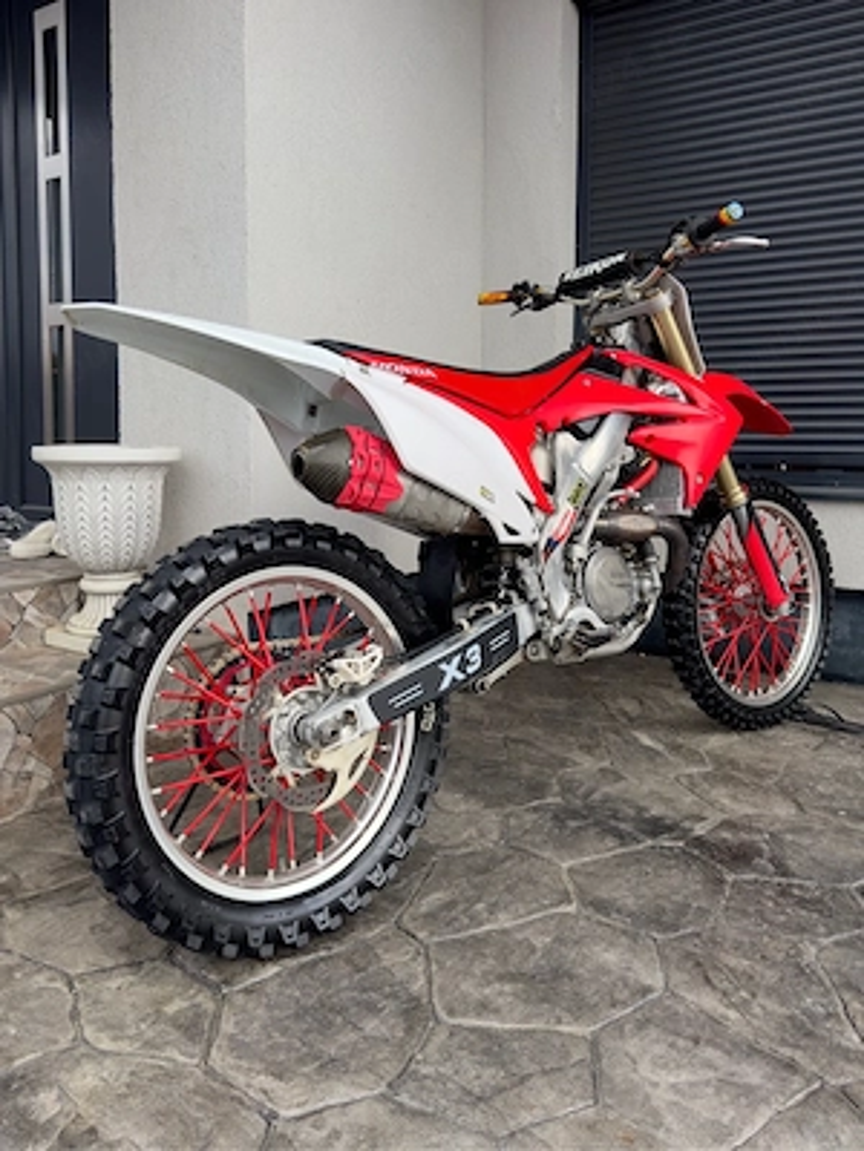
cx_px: 432
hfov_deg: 56.8
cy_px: 576
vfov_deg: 71.6
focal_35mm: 24
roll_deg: -0.5
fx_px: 799
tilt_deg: -8.6
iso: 100
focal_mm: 6.86
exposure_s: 1/1890
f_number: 1.78
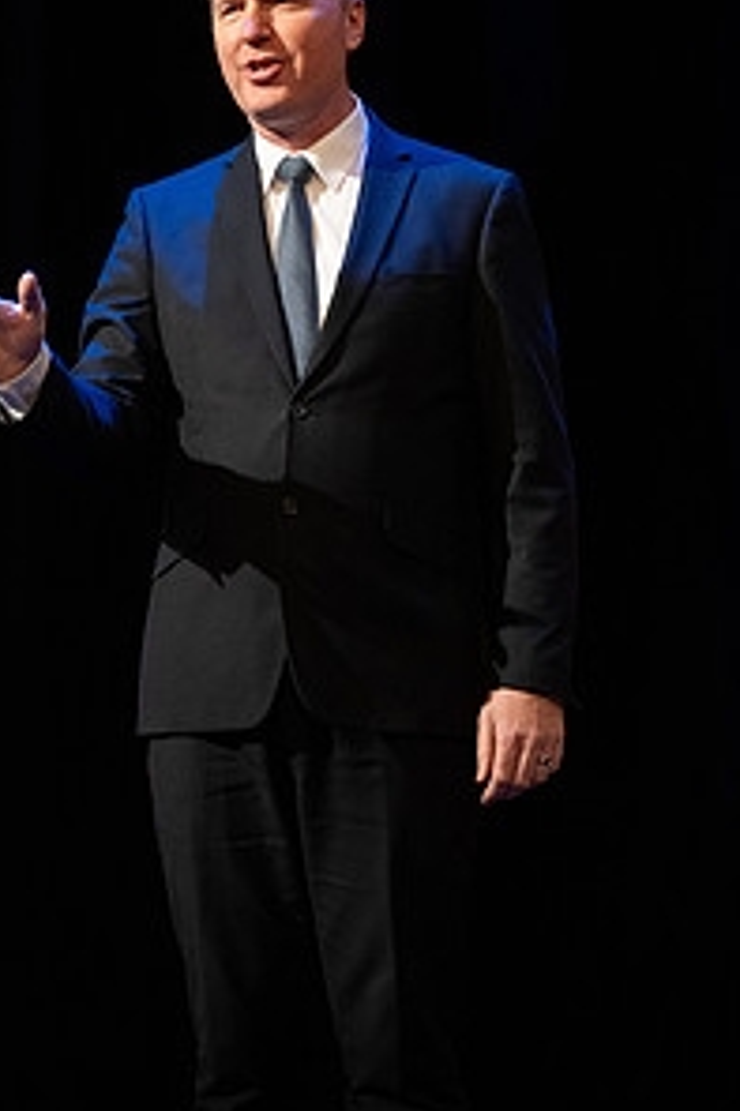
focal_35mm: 304
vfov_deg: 6.8
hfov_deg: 4.5
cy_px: 293
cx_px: 229
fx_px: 9384
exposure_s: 1/320
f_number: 2.8
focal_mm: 200
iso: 4000
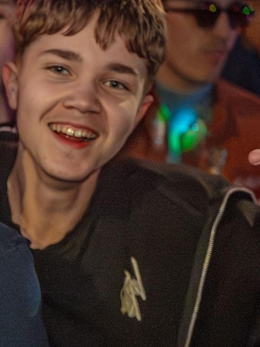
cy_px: 232
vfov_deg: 19.8
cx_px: -156
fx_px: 992
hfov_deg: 13.8
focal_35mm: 99
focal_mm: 35
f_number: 2
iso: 20000
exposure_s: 1/160
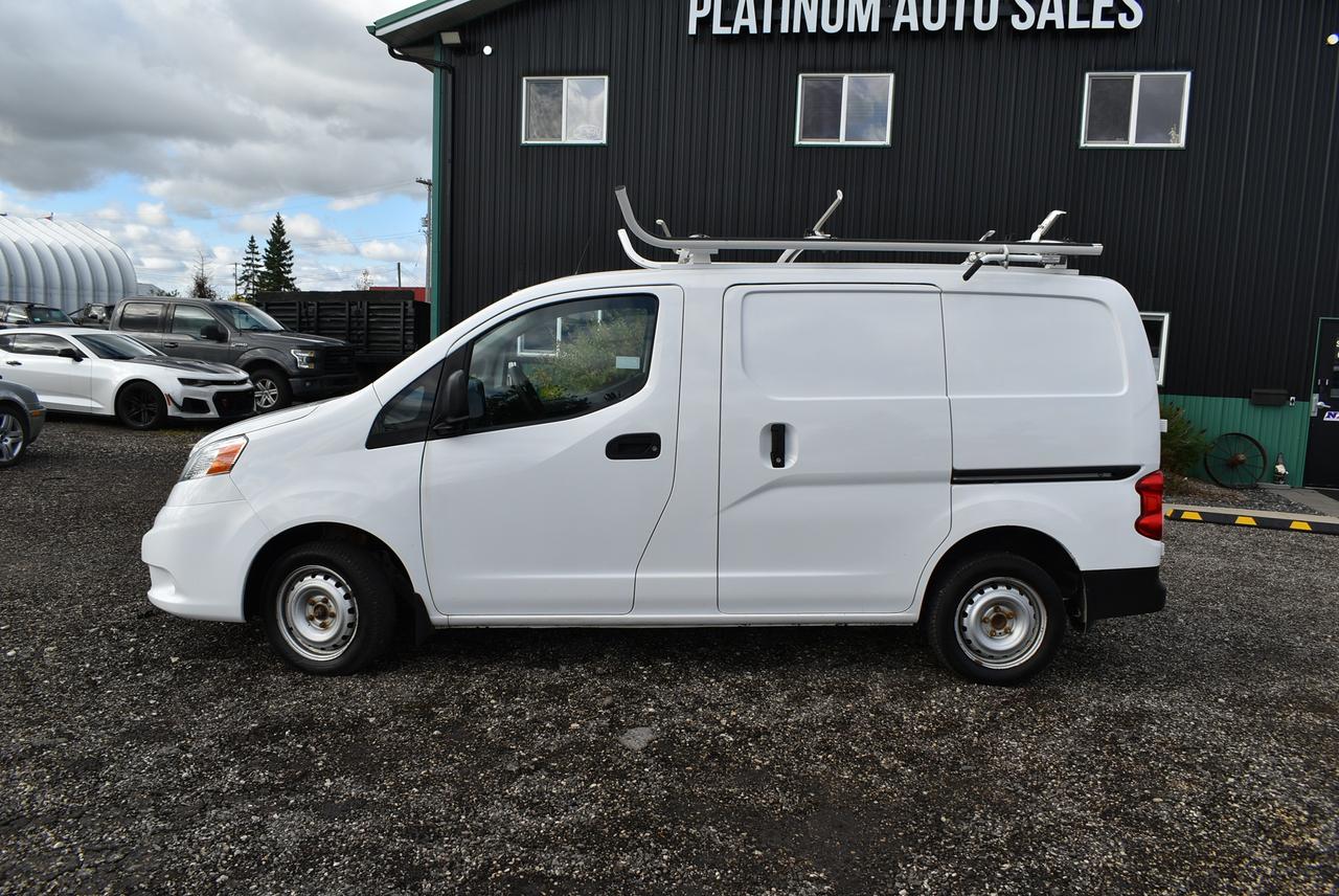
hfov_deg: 67.3
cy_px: 448
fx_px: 1005
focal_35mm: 27
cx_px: 670
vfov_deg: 48.0
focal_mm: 18
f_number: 8
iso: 100
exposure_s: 1/320
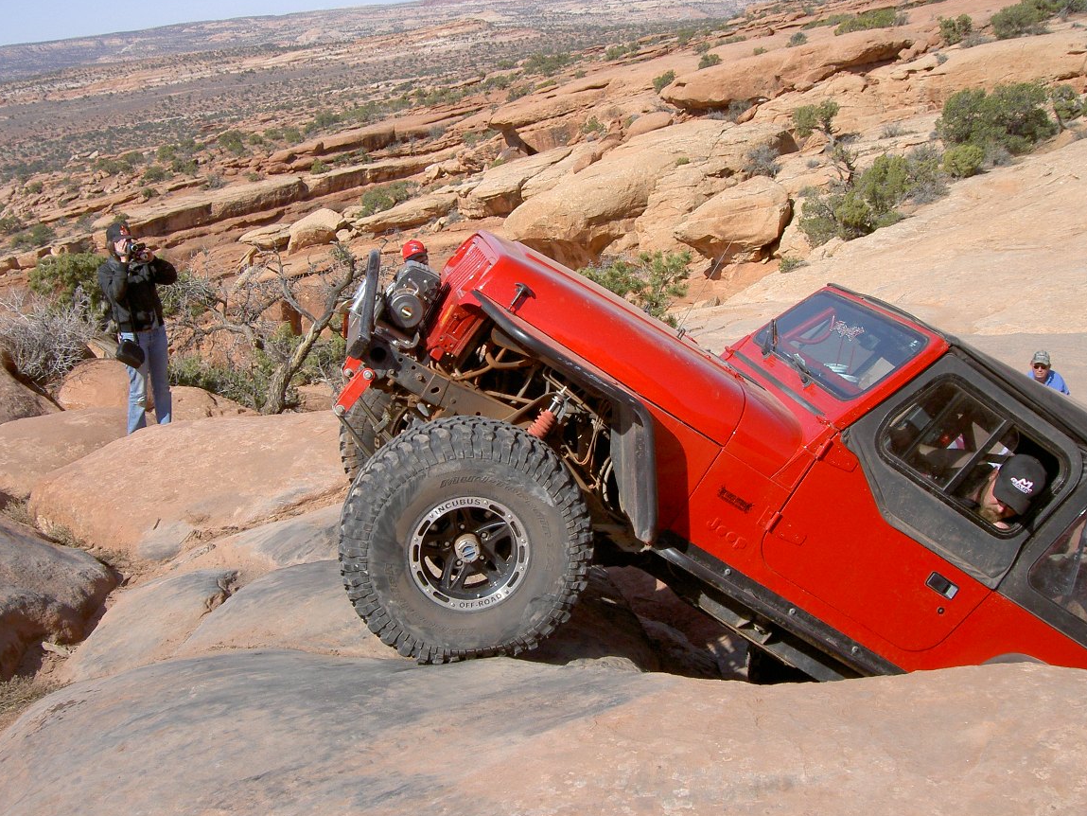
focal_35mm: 44
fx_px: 1382
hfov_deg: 42.9
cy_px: 417
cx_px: 488
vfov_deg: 32.9
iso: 100
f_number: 4.7
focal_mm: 8
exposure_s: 1/640
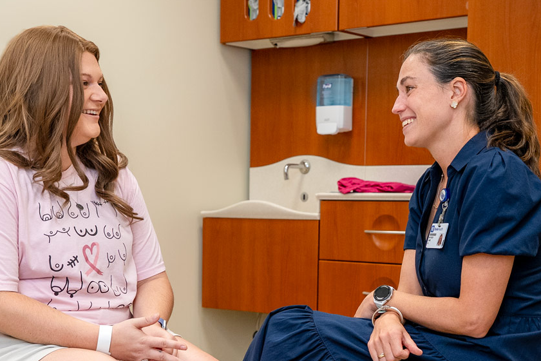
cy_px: 244
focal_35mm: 50
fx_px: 751
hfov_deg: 39.6
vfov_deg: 26.8
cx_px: 248
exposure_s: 1/200
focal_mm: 35
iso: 800
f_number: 4
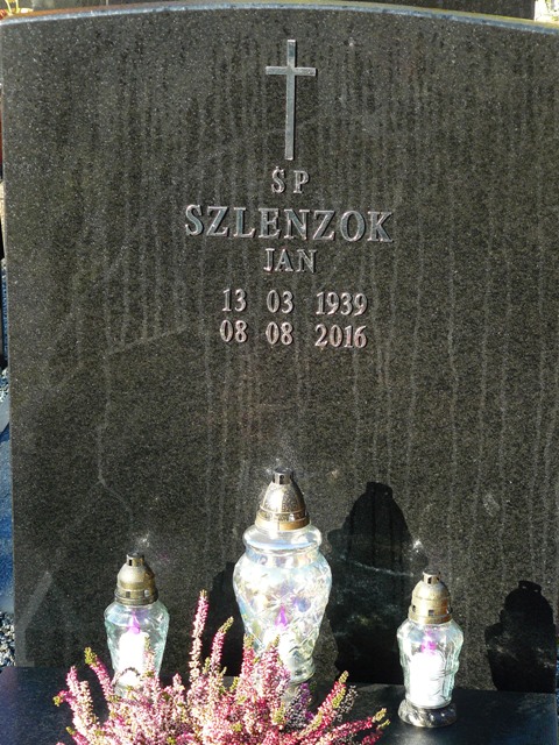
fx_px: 2045
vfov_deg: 20.7
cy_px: 372
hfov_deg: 15.6
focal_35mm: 95
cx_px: 280
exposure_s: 1/125
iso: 100
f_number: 3.2
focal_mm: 15.8
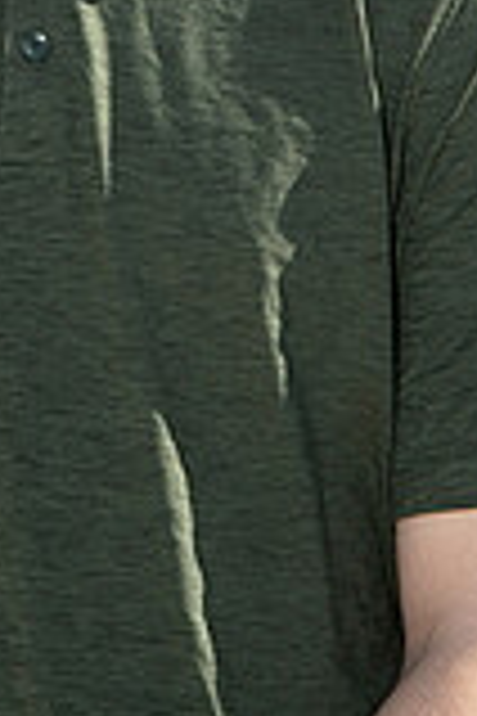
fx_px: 8148
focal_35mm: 410
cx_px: 27
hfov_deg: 3.4
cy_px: -198
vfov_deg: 5.0
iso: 400
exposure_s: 1/160
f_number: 14
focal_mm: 145
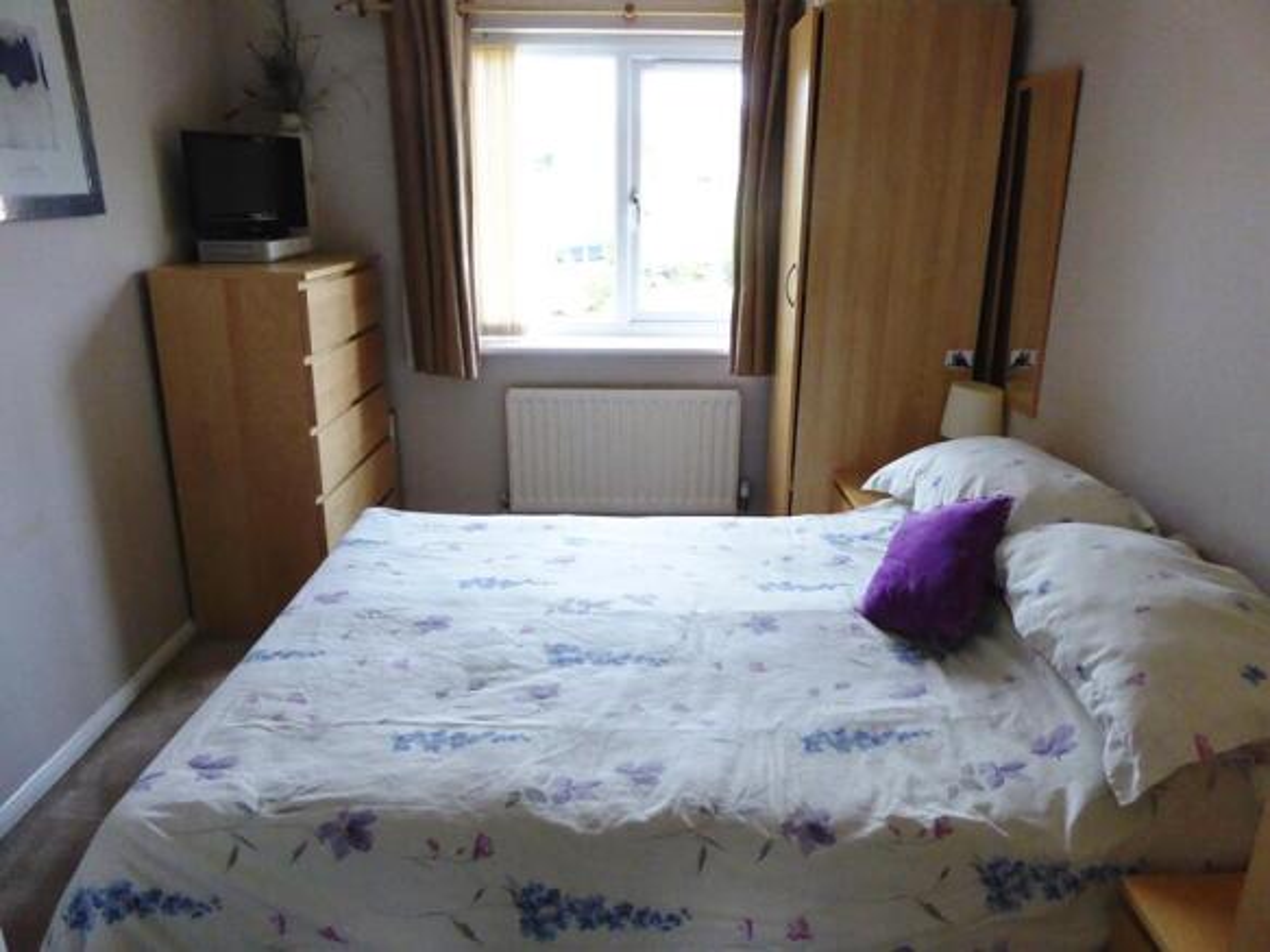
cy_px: 476
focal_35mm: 25
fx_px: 917
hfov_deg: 69.4
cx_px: 635
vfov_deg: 54.9
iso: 640
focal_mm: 4.3
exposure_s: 1/250
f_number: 3.3
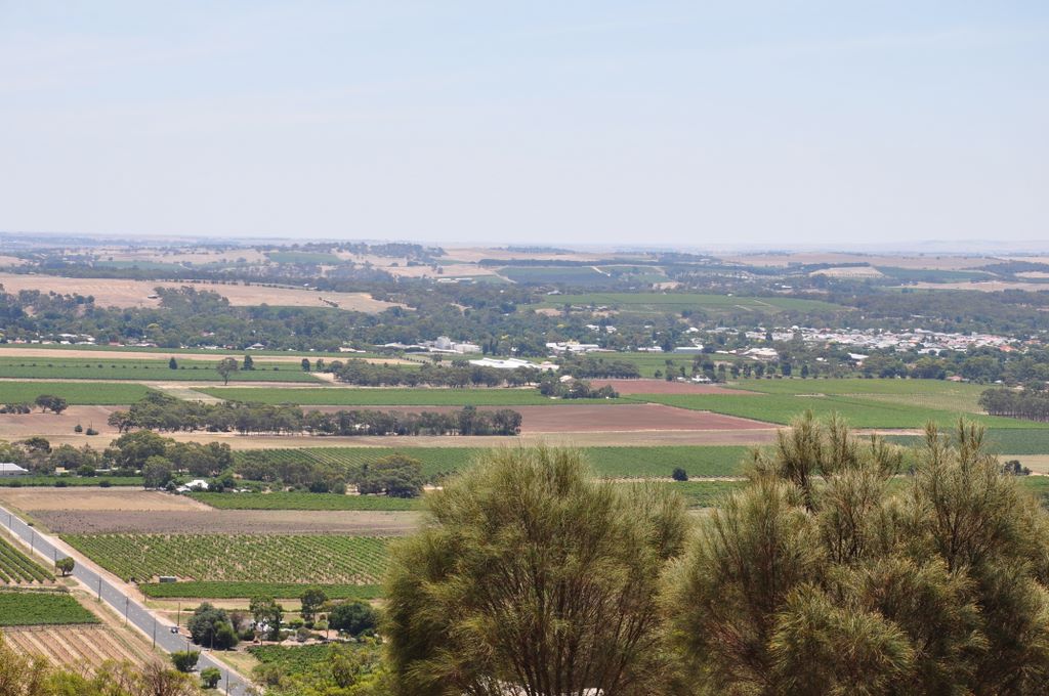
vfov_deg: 13.0
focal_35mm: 105
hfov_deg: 19.5
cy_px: 348
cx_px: 524
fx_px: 3056
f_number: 10
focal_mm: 70
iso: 200
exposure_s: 1/320
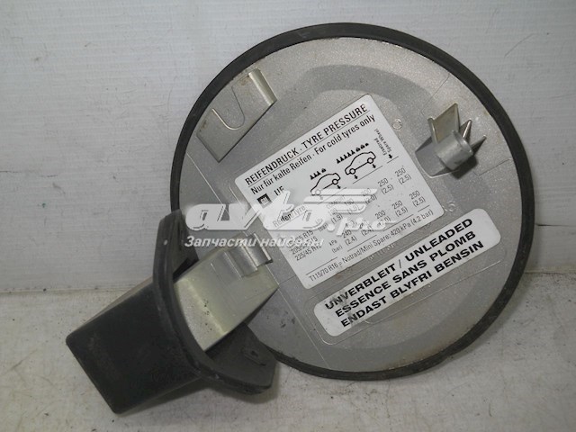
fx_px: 682
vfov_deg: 35.1
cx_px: 288
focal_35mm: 41
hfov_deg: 45.8
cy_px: 216
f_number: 5.5
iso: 80
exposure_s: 1/40
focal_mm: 6.72
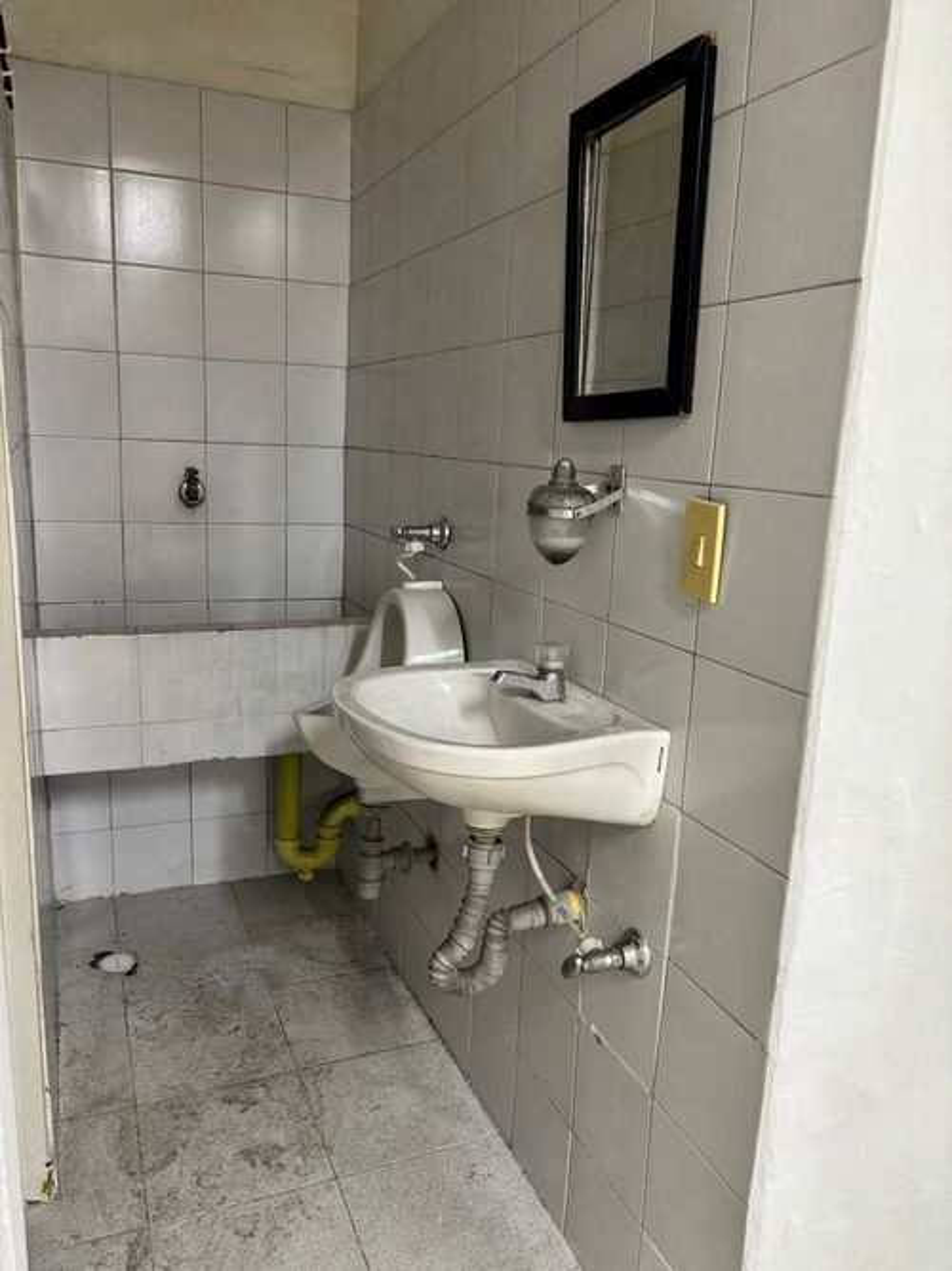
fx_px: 954
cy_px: 636
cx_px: 476
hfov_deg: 53.0
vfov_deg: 67.3
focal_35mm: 26
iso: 250
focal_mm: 5.96
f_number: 1.6
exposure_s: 1/60
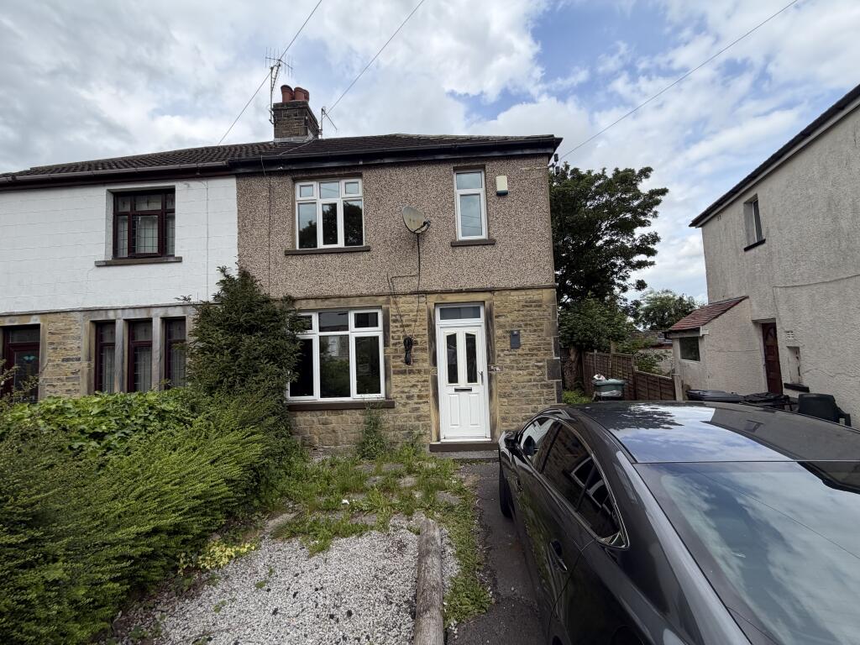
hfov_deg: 102.1
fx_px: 348
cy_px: 322
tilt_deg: +4.6
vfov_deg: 85.7
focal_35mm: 14
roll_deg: +2.2
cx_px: 430
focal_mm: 2.22
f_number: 2.2
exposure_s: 1/770
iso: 32
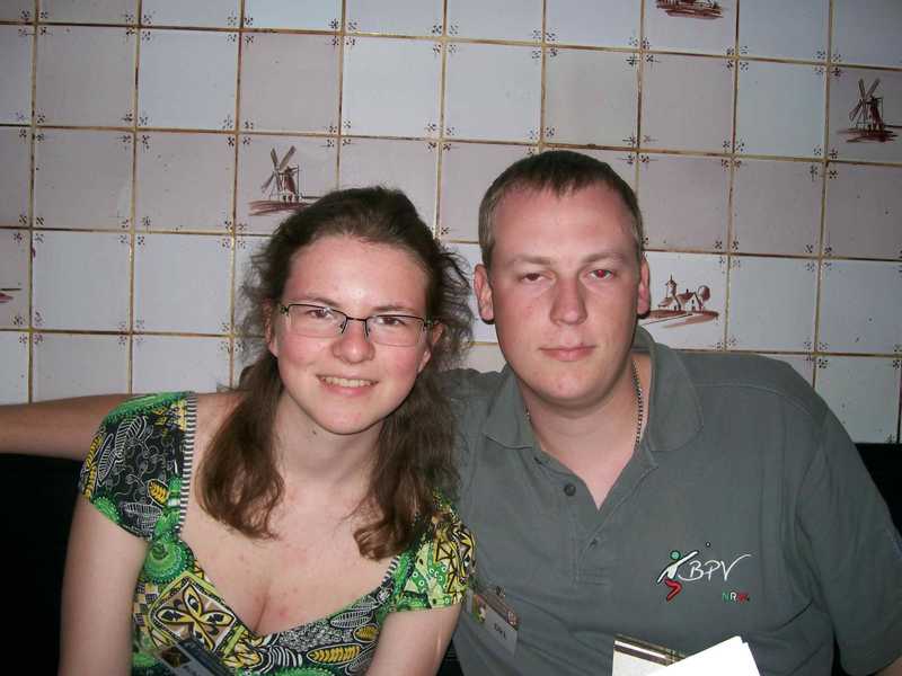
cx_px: 451
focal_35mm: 35
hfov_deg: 52.6
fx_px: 912
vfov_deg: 40.7
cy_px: 338
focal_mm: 5.8
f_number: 2.8
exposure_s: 1/64
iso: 80
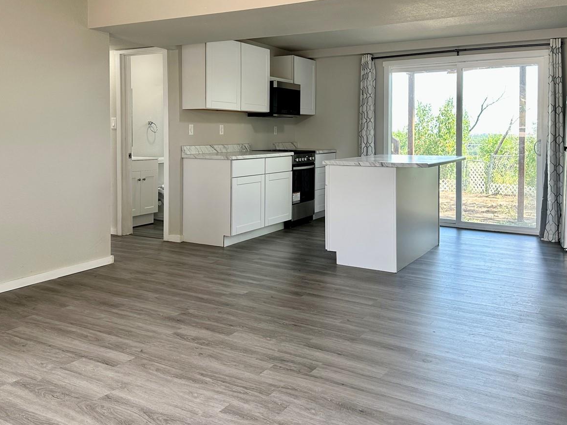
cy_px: 142
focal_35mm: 33
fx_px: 541
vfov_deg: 42.4
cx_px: 278
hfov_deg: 55.3
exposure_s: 1/132
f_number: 1.78
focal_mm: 6.86
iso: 100
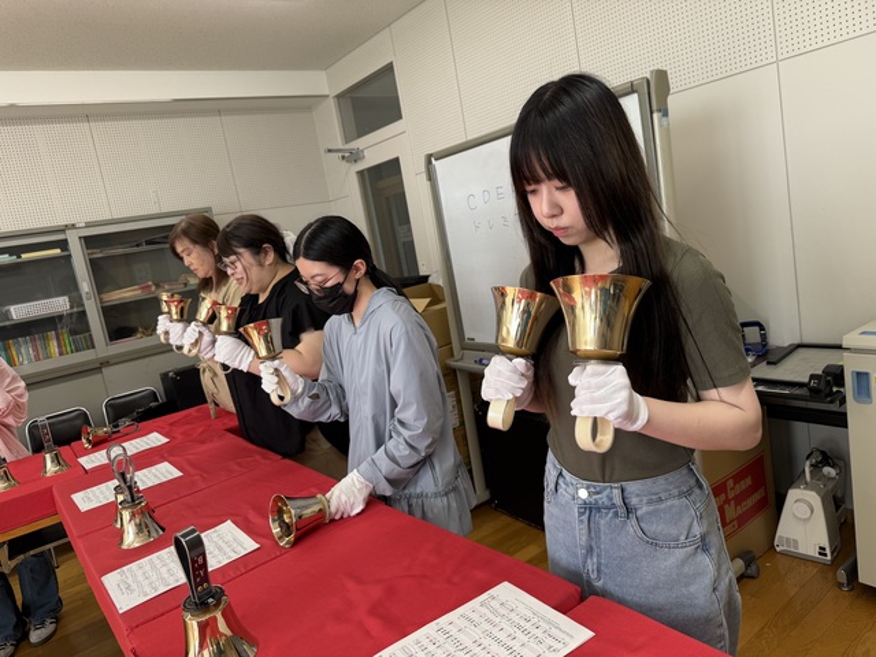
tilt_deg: -7.4
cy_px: 328
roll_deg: +9.8
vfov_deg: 56.8
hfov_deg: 71.6
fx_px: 607
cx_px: 438
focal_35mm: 24
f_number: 1.78
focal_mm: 6.76
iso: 80
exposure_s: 1/127
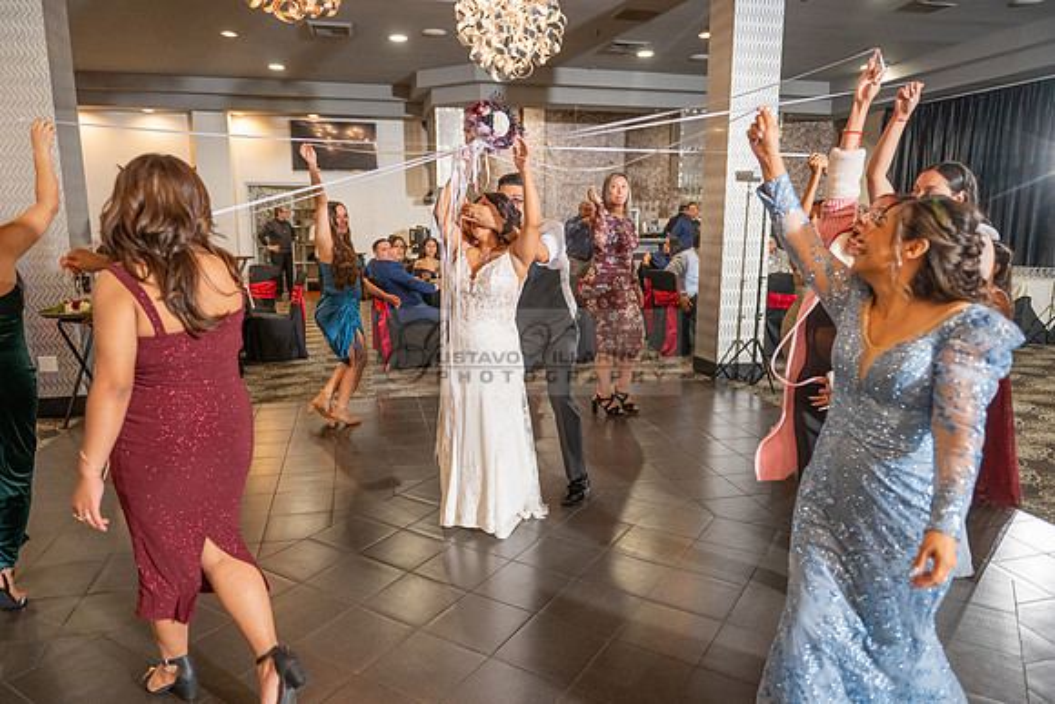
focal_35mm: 24
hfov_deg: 73.7
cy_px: 352
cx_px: 528
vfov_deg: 53.2
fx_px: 703
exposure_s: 1/125
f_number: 2.8
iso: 800
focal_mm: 24
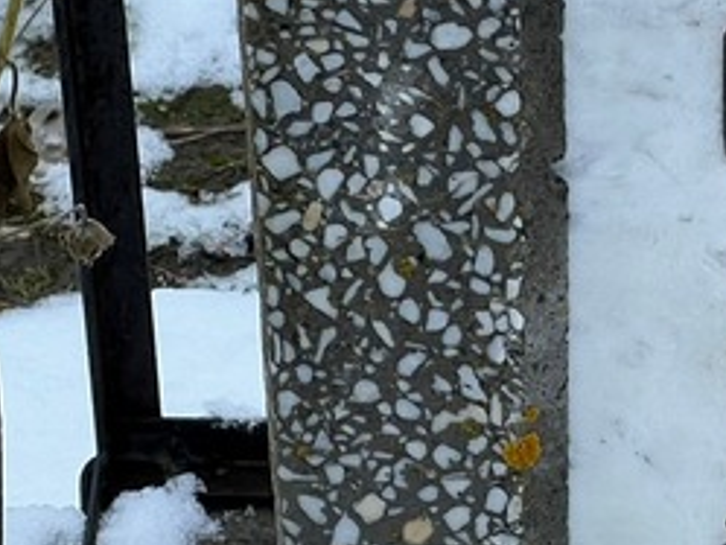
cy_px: 370
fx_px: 5183
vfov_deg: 6.0
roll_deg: -2.1
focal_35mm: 247
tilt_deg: -29.8
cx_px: 1050
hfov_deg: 7.9
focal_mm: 9
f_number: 2.8
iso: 64
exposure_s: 1/99
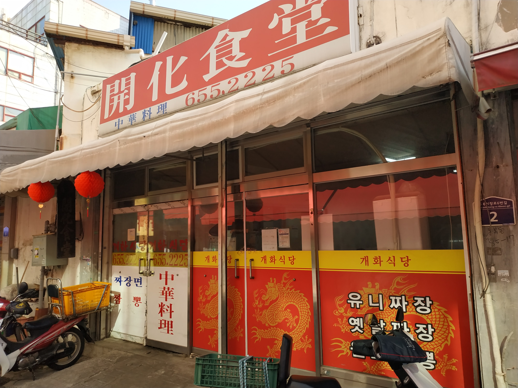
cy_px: 194
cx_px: 259
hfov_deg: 71.6
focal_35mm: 24
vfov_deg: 56.8
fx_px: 359
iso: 250
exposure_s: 1/774
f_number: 1.9
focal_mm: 3.94
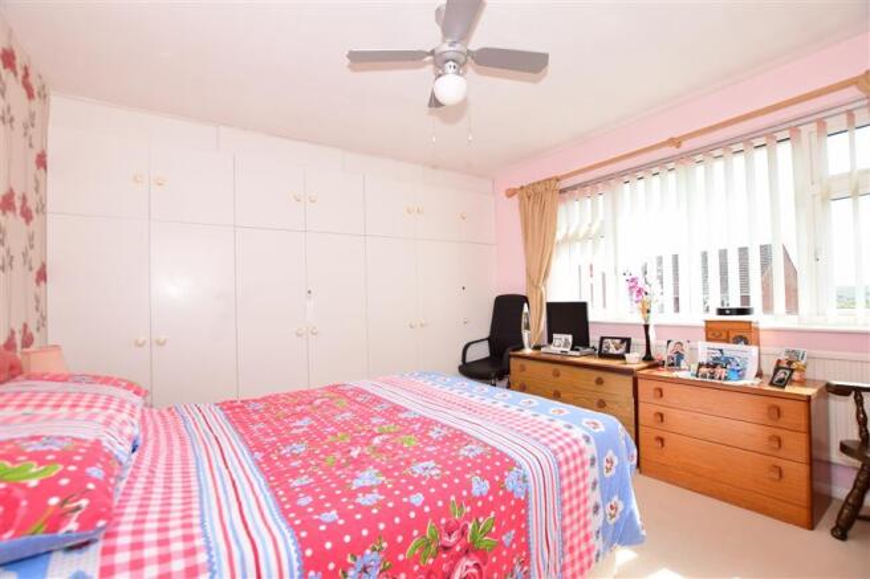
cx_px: 435
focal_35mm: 15
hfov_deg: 100.4
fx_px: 362
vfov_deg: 77.3
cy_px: 290
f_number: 5.6
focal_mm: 10
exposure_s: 1/125
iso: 200
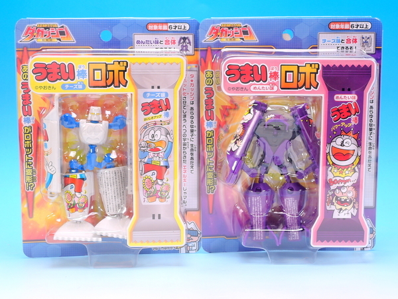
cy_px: 150
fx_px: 690
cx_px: 199
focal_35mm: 60
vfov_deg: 24.4
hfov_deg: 32.2
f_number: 6.5
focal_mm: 12.8
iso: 80
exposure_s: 1.3
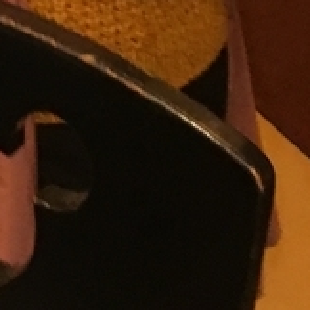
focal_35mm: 162
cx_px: 67
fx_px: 1641
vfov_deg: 9.7
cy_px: -406
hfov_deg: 10.8
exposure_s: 1/17
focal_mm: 4.15
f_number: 2.2
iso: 200
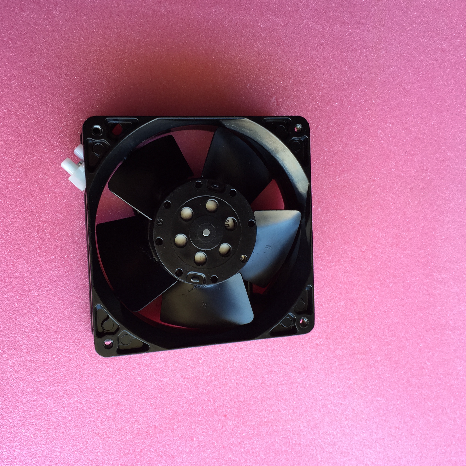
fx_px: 533
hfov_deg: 47.2
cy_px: 231
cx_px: 228
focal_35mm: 35
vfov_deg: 47.2
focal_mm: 4.15
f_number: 2.2
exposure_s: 1/60
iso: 32
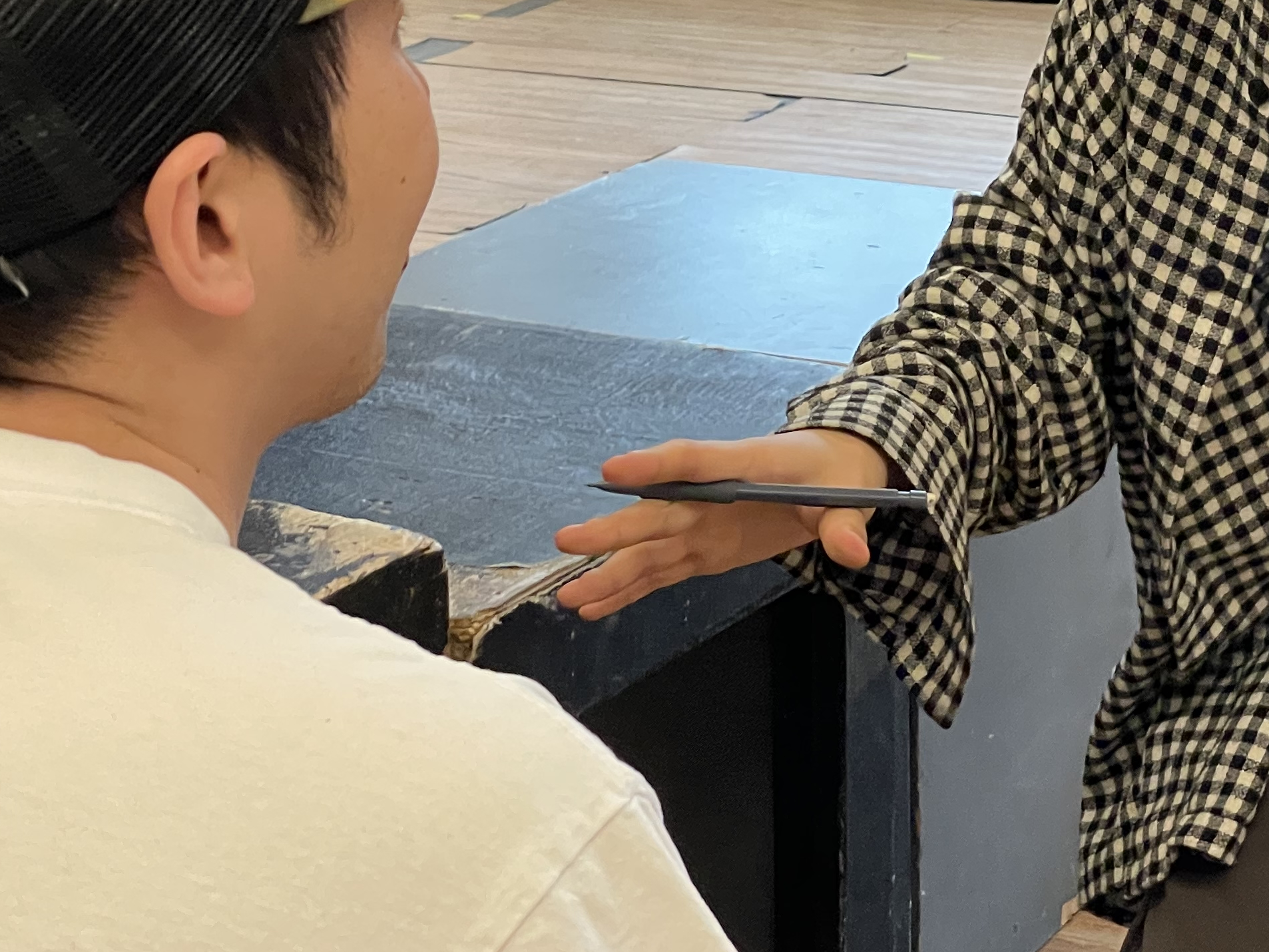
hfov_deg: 17.7
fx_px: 4033
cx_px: 1056
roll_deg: -0.4
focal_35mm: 110
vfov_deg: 13.3
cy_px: -32
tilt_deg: -9.5
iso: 200
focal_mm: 6
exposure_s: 1/103
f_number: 2
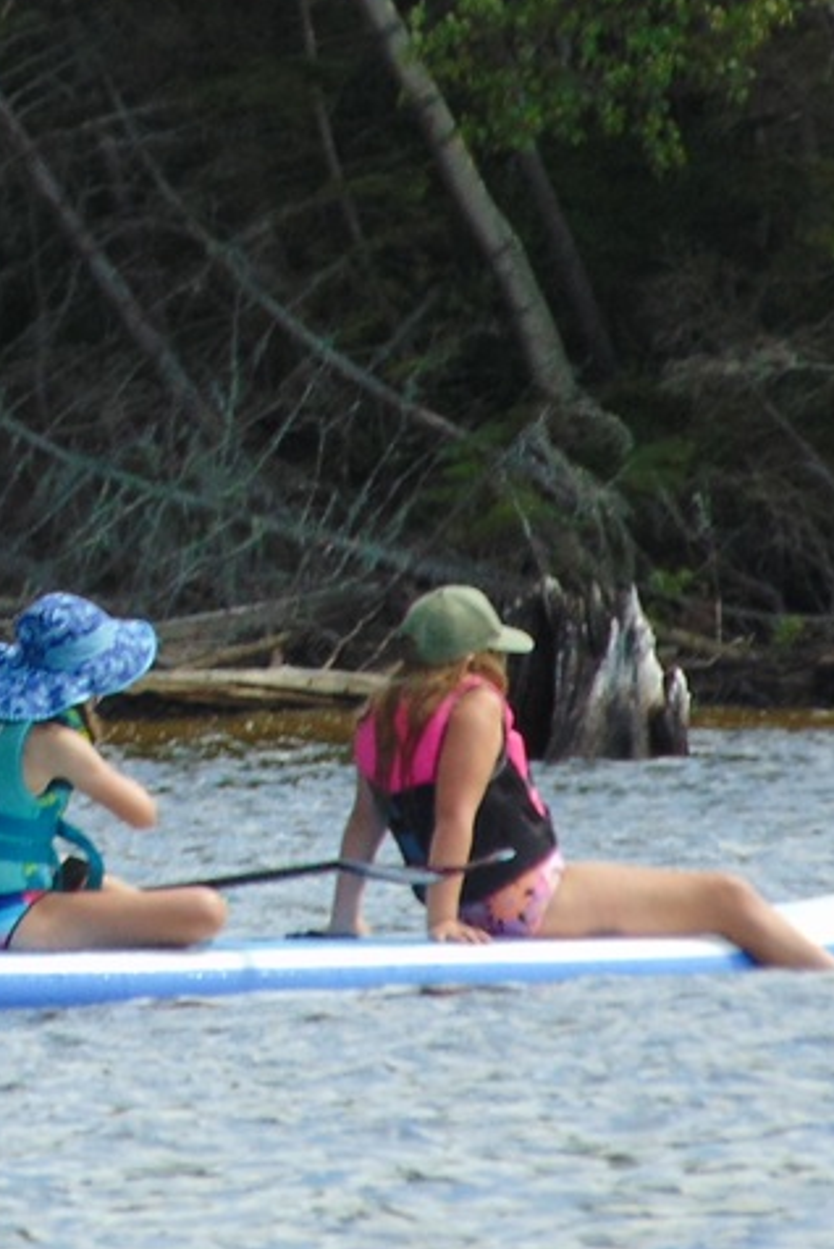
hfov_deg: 1.0
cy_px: 690
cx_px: -13
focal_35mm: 1324
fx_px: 45939
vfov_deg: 1.6
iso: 80
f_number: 4.4
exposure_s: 1/320
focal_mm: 84
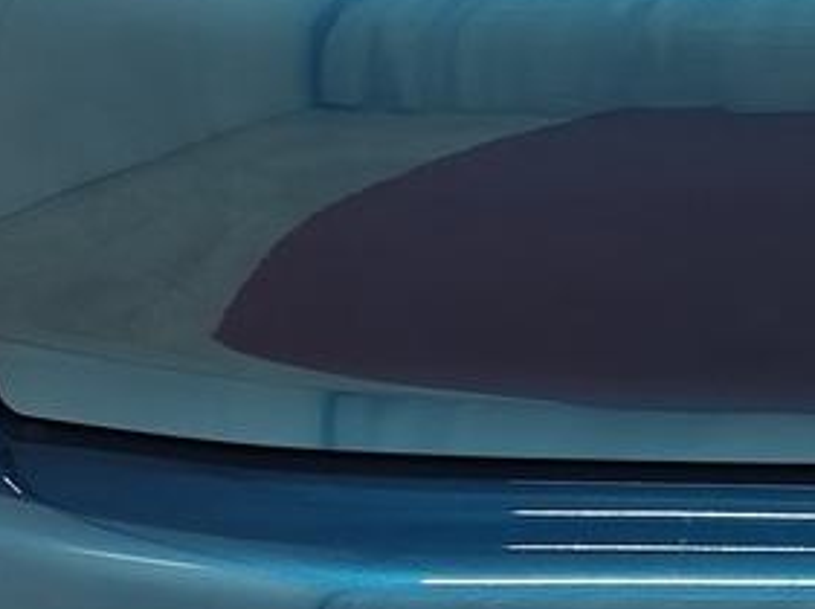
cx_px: 1151
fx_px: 3621
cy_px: 130
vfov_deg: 9.6
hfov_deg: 12.3
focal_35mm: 154
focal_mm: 5.59
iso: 64
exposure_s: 1/50
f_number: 1.8
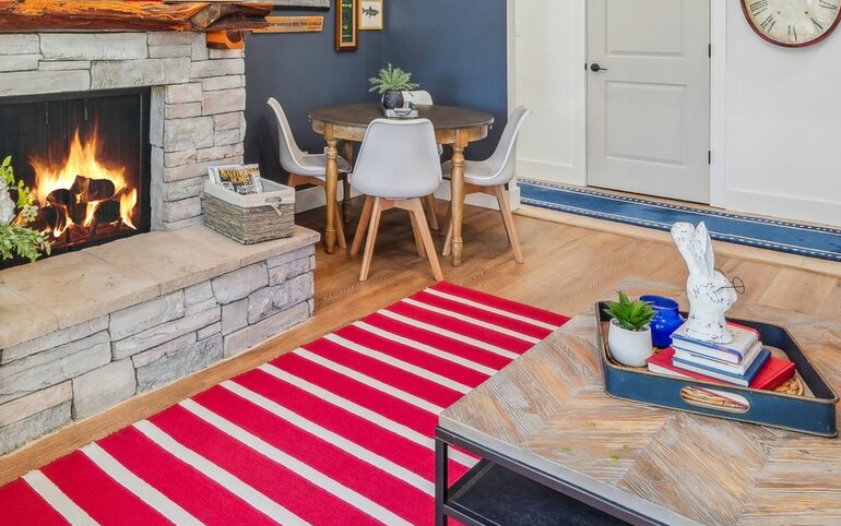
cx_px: 229
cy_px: 4
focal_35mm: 30
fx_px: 688
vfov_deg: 37.6
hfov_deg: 60.1
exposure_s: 1/13
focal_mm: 14
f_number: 8
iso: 400
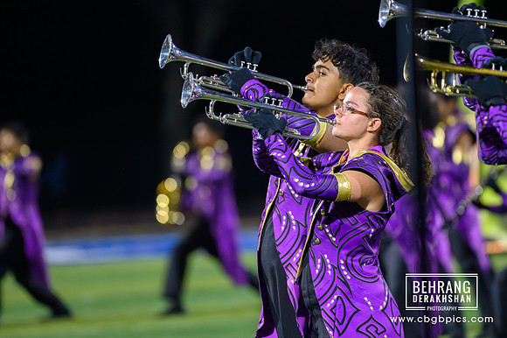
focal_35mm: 500
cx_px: 254
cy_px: 169
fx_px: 7037
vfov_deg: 2.7
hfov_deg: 4.1
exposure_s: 1/500
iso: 12800
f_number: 5.6
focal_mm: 500
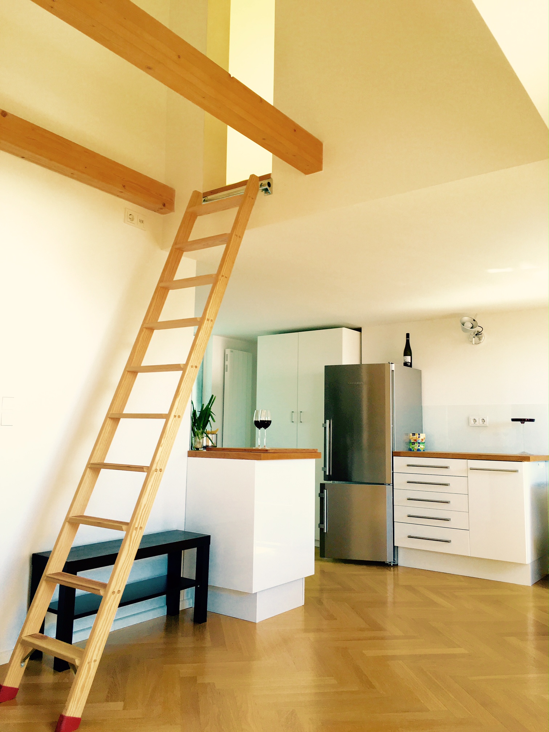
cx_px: 274
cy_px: 366
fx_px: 613
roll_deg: -1.6
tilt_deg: +4.8
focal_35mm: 29
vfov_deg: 61.7
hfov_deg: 48.2
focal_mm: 4.15
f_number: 2.2
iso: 40
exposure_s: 1/100
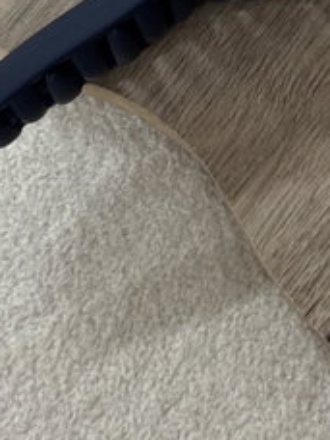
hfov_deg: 13.2
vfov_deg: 17.0
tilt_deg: -70.4
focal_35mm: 112
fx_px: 1424
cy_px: -49
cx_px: 210
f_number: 1.78
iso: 250
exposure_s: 1/50
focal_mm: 6.76
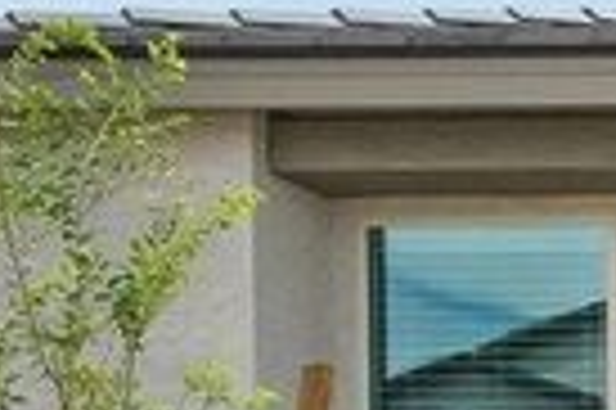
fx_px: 2115
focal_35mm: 124
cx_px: 1479
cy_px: 782
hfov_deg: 12.8
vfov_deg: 10.3
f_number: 8
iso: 250
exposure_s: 1/640
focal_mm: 16.5
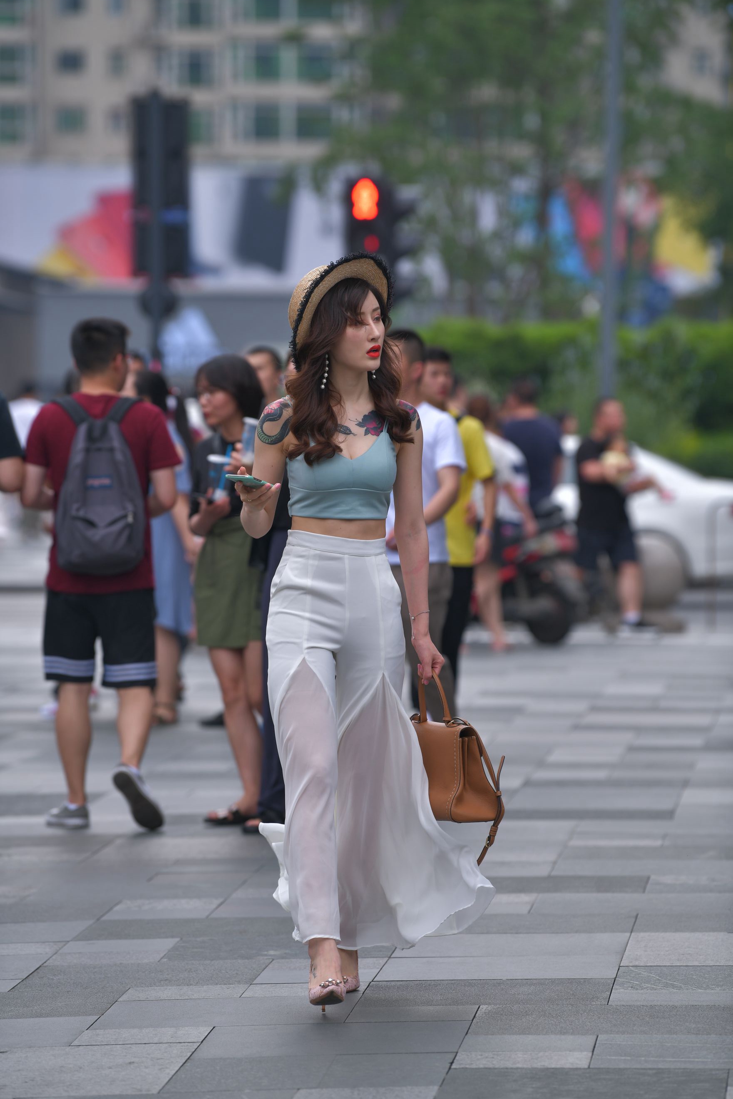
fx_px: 6107
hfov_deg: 6.9
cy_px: 550
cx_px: 366
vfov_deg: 10.3
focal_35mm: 200
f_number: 4
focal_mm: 200
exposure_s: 1/640
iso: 200
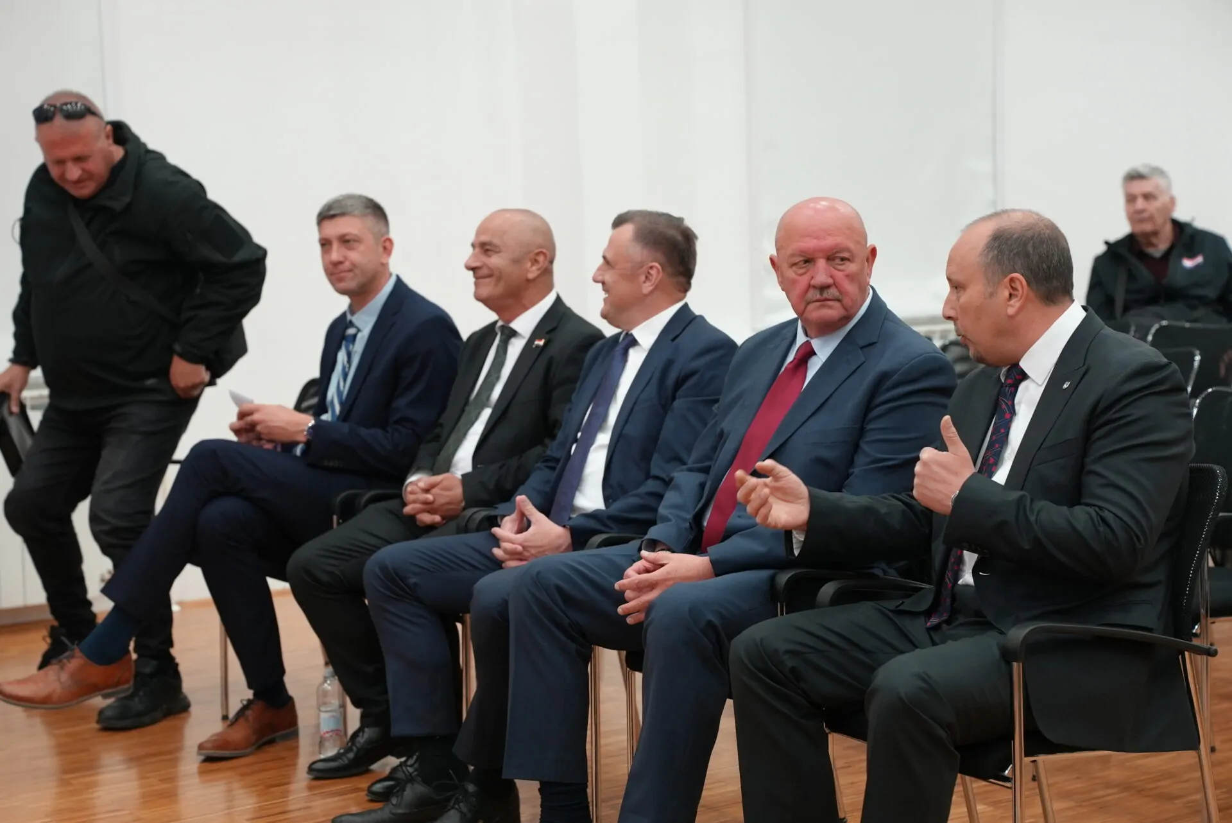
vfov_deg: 19.5
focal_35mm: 70
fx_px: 2397
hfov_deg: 28.8
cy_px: 412
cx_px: 616
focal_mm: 70
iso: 1600
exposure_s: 1/160
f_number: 4
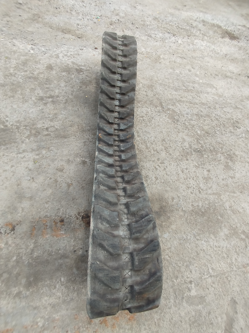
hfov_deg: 81.7
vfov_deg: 98.2
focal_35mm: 15
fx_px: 144
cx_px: 124
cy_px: 166
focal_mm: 1.65
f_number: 2.2
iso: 50
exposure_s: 1/162
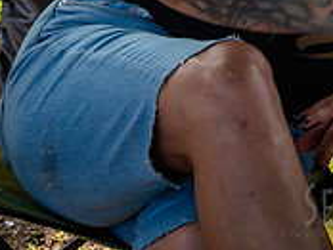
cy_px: -184
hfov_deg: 14.1
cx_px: 510
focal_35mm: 130
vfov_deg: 10.8
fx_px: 1252
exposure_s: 1/200
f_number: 4.5
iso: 250
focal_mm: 34
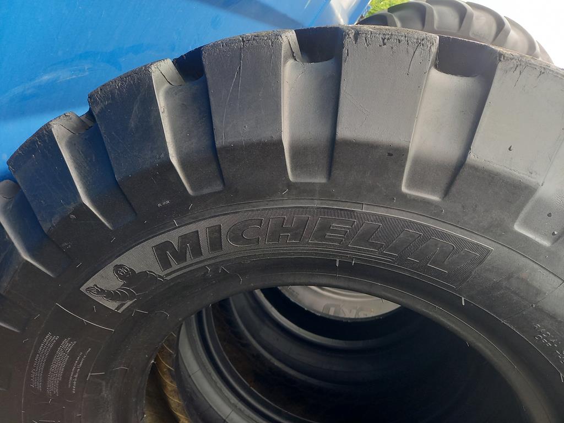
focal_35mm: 25
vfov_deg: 54.9
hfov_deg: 69.4
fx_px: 407
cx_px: 282
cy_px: 212
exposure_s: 1/50
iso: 80
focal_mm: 4.65
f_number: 1.8
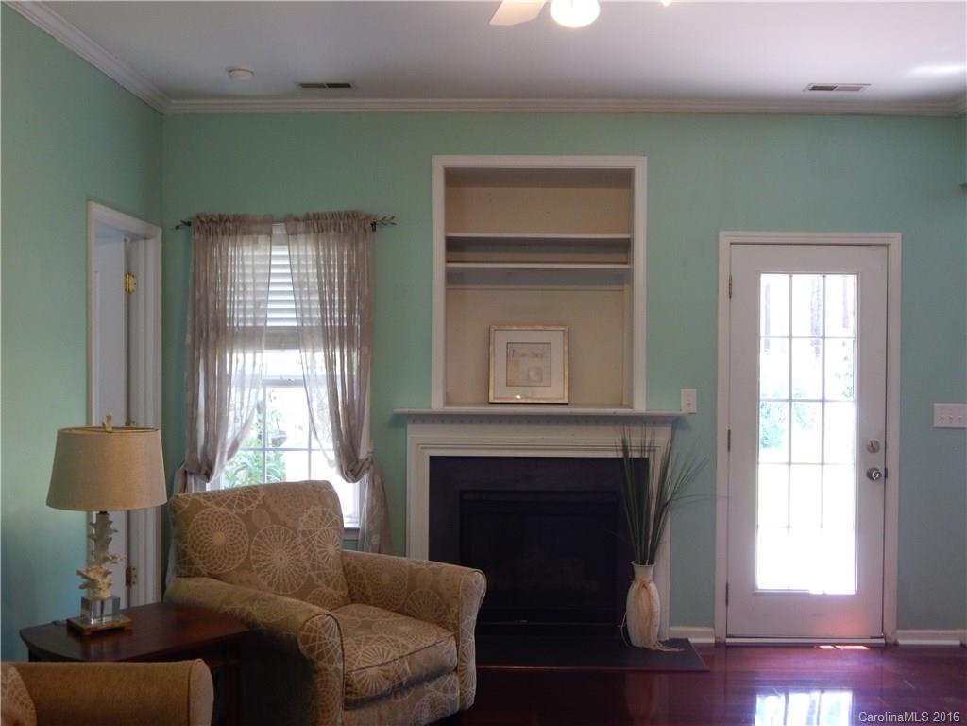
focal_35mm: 38
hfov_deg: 49.0
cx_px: 484
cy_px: 363
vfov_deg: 37.7
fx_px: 1062
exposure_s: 1/30
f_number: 3.4
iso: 280
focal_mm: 6.8
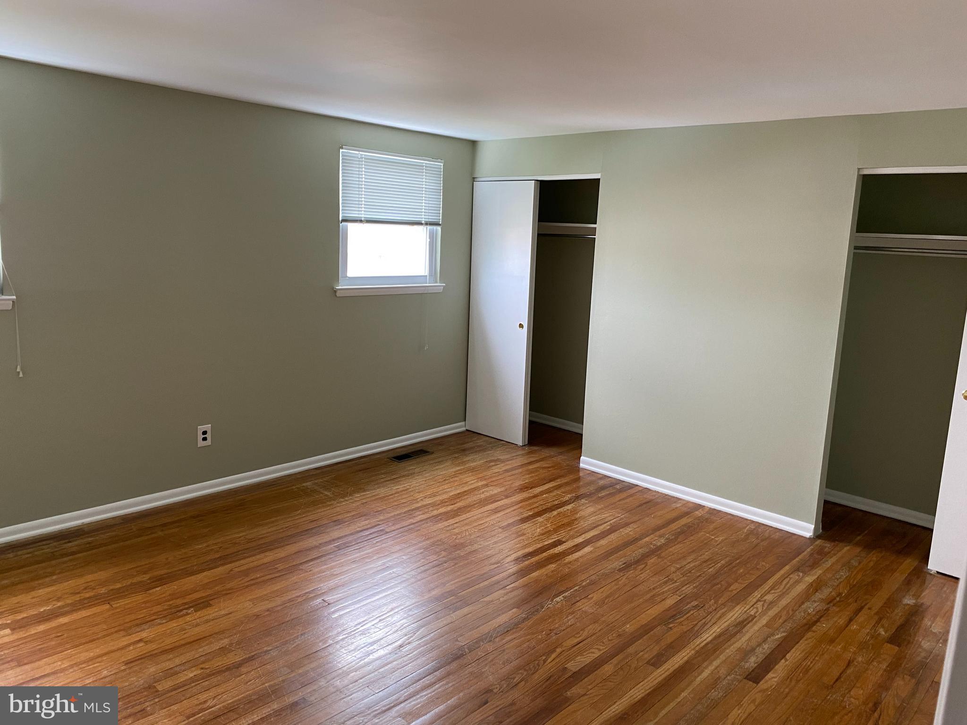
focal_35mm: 26
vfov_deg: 53.1
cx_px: 484
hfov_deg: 67.3
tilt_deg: -10.8
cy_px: 362
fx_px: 726
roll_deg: -2.6
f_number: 1.8
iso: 125
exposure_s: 1/60
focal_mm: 4.25
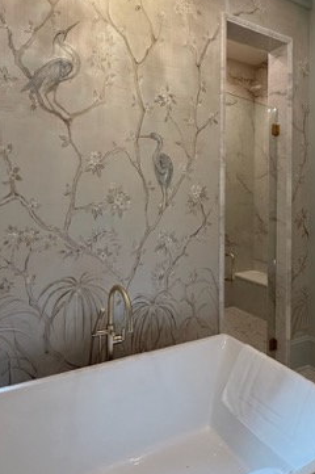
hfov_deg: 58.6
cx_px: 117
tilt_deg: +1.4
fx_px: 276
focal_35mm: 21
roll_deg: -1.0
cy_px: 198
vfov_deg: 80.6
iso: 250
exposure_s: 1/120
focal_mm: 2.22
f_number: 2.2
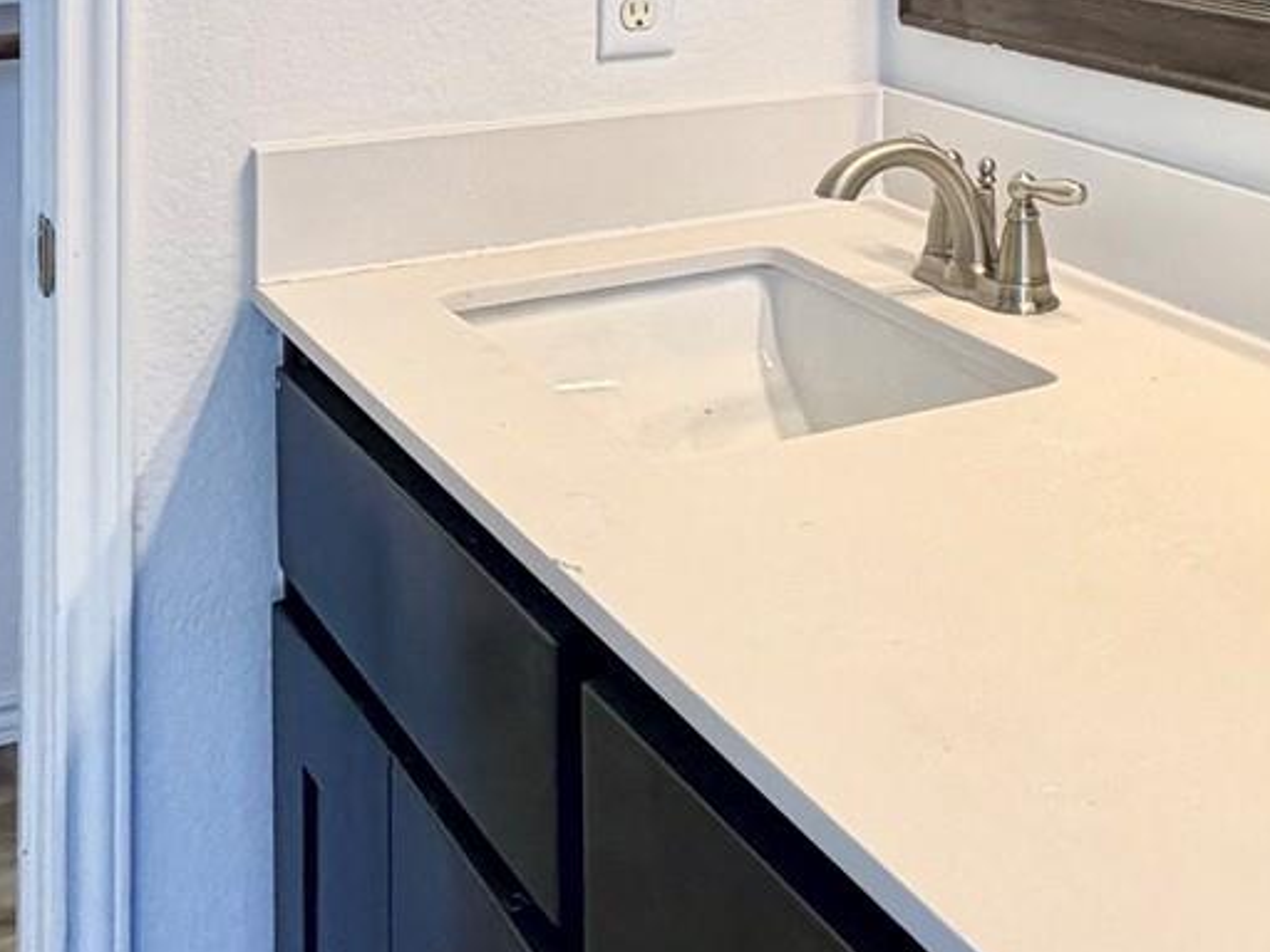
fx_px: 2055
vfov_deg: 23.6
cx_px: 1062
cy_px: -218
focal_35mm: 56
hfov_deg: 33.1
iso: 80
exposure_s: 1/120
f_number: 2.2
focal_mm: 2.22
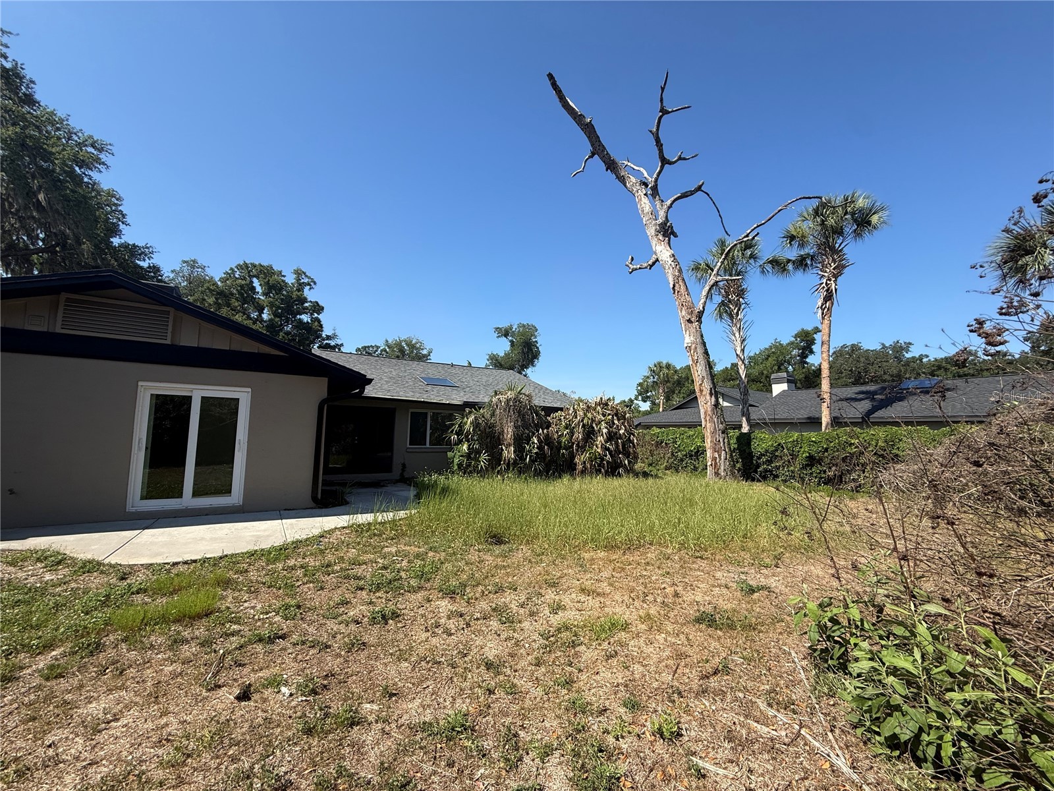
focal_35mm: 14
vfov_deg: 85.7
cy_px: 396
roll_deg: -1.4
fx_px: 426
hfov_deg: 102.1
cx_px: 527
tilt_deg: +5.3
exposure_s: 1/1497
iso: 50
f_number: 2.2
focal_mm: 2.22
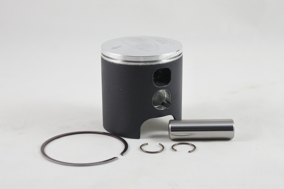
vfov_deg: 25.5
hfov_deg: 37.5
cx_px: 142
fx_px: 418
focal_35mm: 53
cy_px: 94
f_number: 4.5
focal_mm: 19.7
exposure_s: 1/125
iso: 640
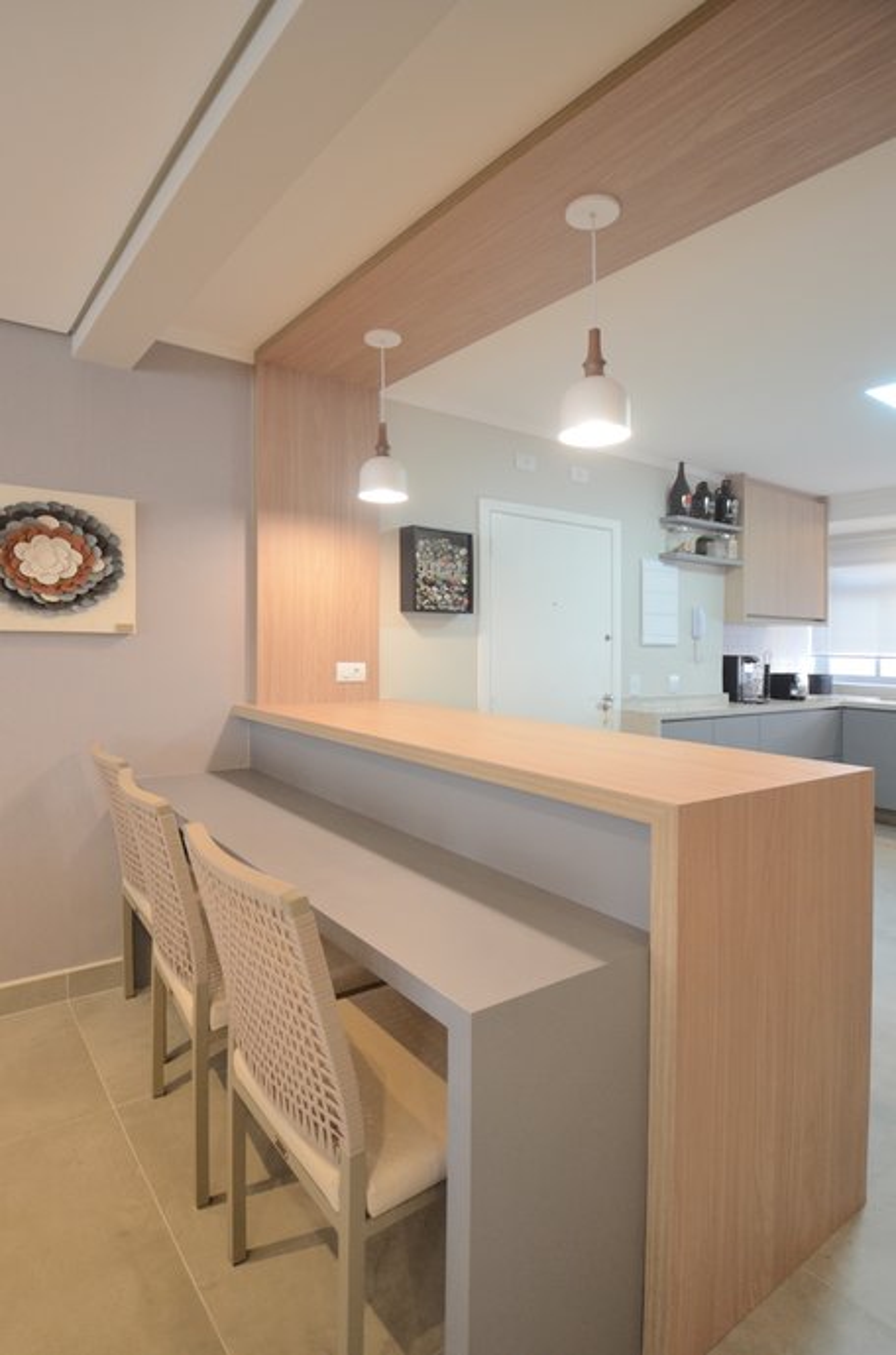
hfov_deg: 77.0
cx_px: 448
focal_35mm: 15
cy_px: 678
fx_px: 563
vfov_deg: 100.5
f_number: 4
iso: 800
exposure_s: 1/60
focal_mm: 10
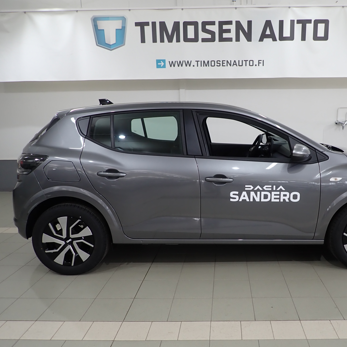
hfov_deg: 53.3
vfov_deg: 54.0
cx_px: 222
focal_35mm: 30
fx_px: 340
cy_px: 174
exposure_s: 1/60
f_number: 2
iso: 100
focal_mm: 4.5
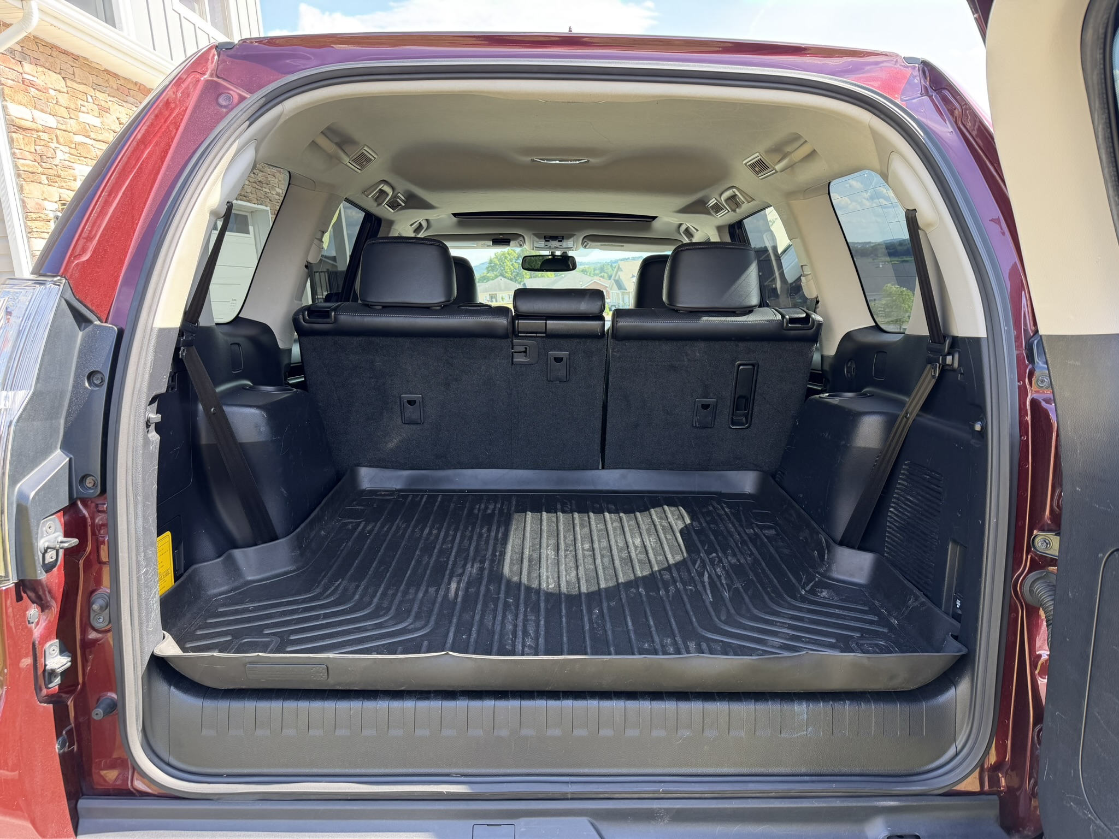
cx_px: 560
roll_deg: +4.1
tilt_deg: -11.7
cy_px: 420
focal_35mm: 24
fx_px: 776
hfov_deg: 71.6
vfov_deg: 56.8
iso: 80
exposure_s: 1/175
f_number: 1.78
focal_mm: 6.76
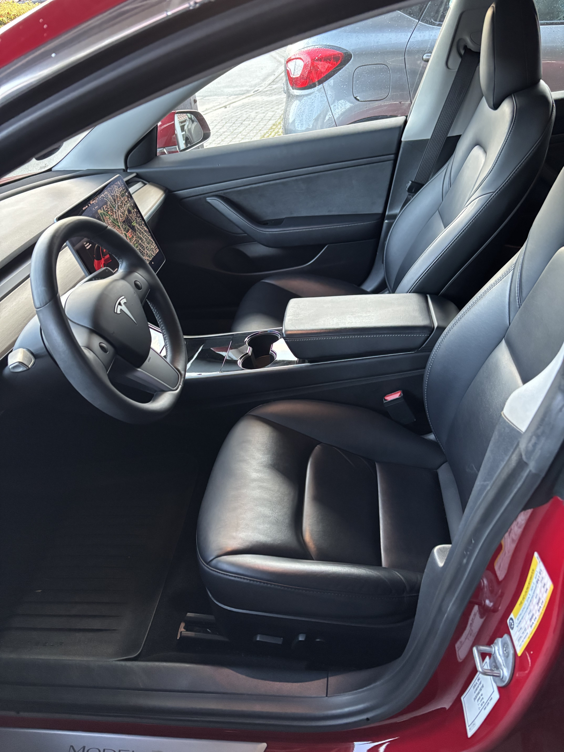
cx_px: 282
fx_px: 565
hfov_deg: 53.1
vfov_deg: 67.3
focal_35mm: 26
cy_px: 376
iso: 500
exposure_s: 1/46
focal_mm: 5.96
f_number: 1.6
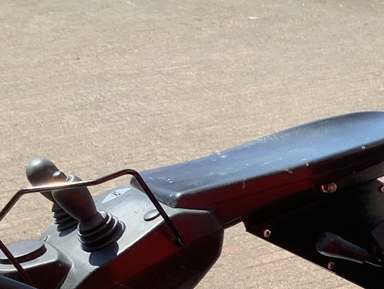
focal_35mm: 94
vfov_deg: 15.1
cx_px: 510
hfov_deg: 19.2
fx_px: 1043
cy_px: 356
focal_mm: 3.3
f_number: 2.4
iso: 25
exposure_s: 1/374
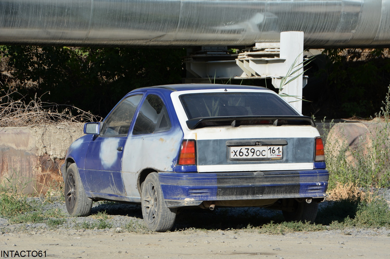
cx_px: 195
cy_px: 130
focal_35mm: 158
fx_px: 1705
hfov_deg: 13.0
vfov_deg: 8.7
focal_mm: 105
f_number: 8
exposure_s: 1/250
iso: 140
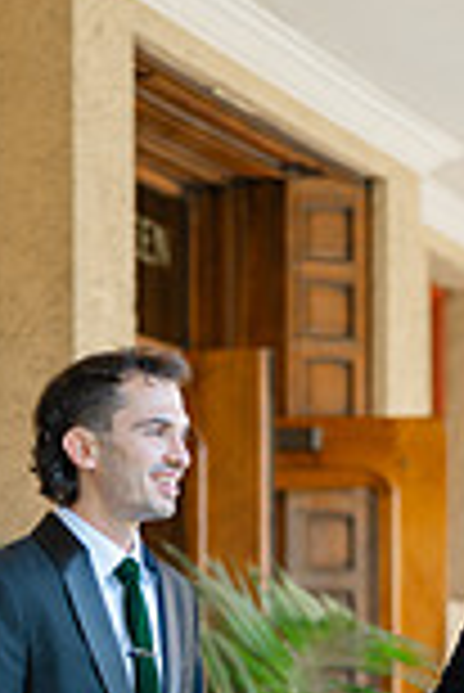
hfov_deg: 9.4
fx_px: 2816
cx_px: 284
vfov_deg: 13.7
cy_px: 770
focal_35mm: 146
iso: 64
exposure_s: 1/160
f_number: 1.8
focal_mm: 50
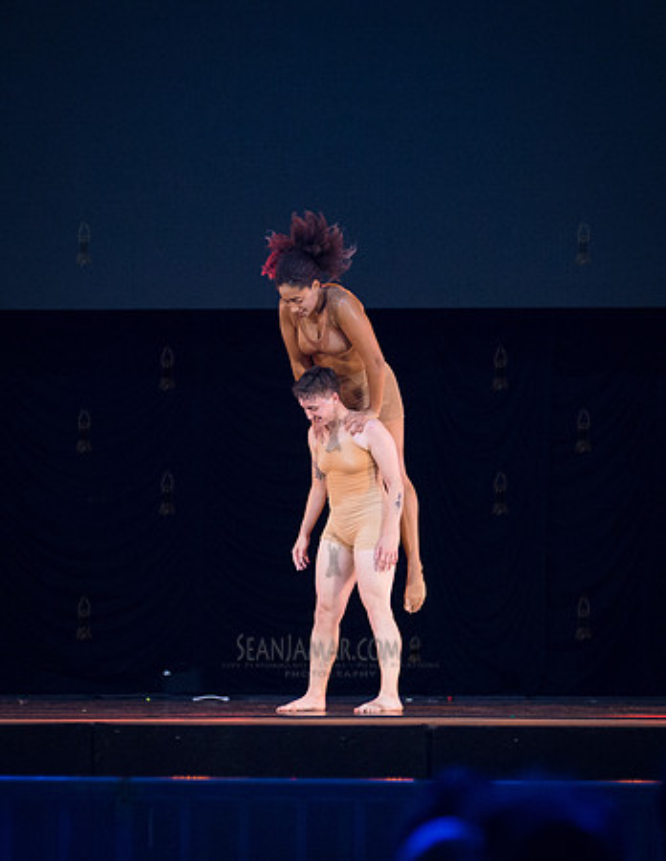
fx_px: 6666
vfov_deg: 7.4
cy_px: 471
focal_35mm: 265
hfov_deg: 5.7
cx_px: 358
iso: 3200
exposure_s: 1/1000
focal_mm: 170
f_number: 2.8
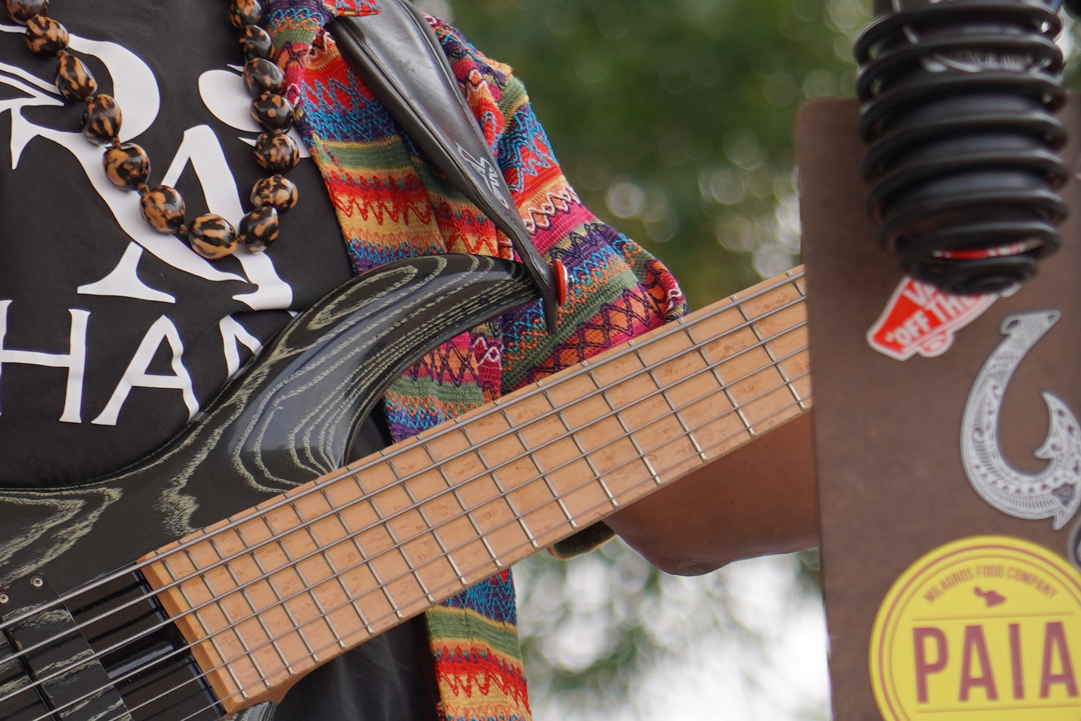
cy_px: -26
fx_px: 9909
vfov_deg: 4.2
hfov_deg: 6.2
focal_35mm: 330
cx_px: 473
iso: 100
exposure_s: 1/320
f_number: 4.5
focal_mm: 105
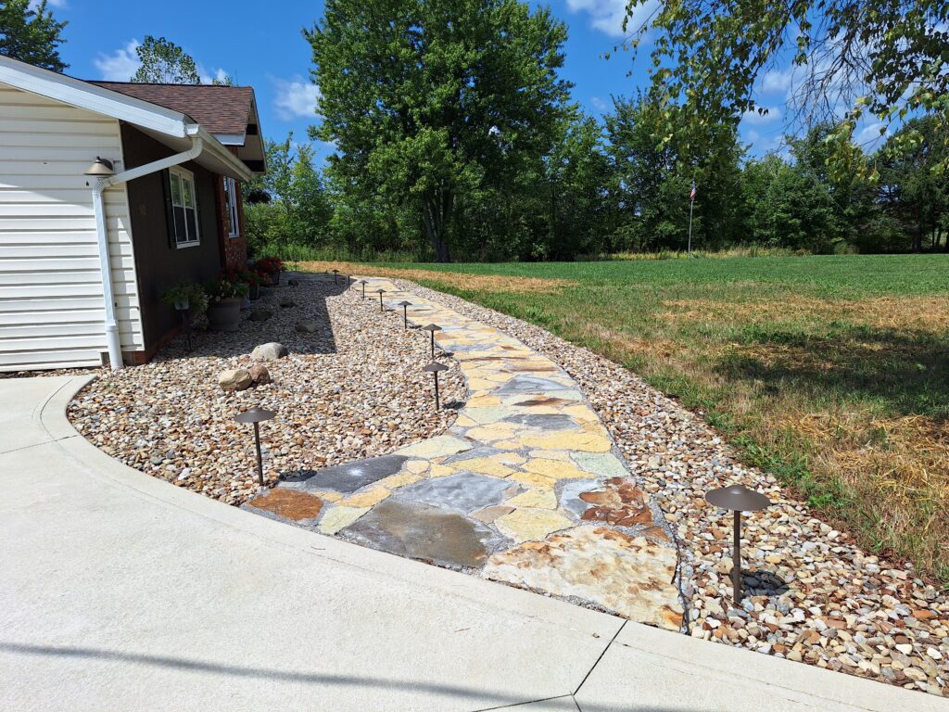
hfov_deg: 73.9
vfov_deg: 58.9
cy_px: 356
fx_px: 631
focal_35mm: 23
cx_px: 474
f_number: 1.8
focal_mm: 5.54
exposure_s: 1/3413
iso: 40
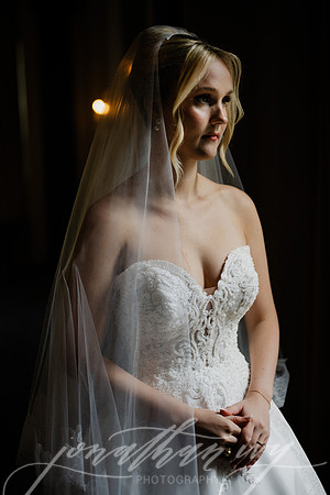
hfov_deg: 27.0
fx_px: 687
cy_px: 248
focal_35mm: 50
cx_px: 165
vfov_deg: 39.6
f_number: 2
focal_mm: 50
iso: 100
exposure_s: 1/125
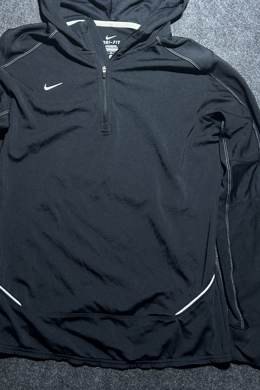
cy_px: 158
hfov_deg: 35.8
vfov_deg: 51.6
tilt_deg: -60.4
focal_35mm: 37
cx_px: 101
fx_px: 401
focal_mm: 5.7
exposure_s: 1/50
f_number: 1.5
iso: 160
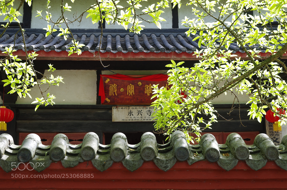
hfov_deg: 30.1
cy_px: 95
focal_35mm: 67
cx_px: 144
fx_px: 533
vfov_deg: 20.2
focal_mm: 45
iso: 200
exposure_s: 1/100
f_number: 6.3
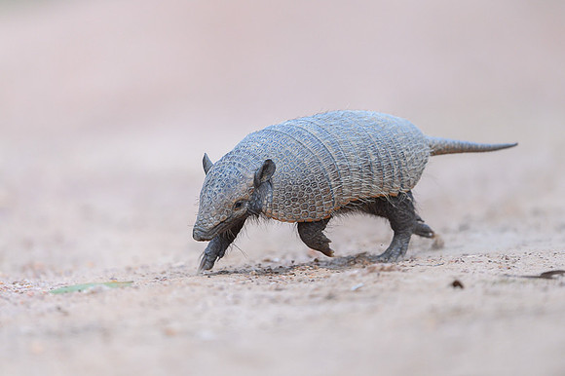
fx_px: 7842
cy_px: 188
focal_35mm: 500
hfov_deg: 4.1
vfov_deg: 2.7
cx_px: 282
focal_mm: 500
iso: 2500
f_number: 4
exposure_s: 1/640
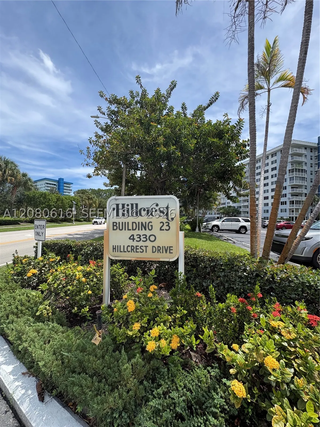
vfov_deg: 102.1
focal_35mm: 14
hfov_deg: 85.7
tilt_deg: +1.4
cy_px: 214
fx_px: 173
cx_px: 160
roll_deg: -2.0
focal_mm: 2.22
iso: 50
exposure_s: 1/1020
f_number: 2.2
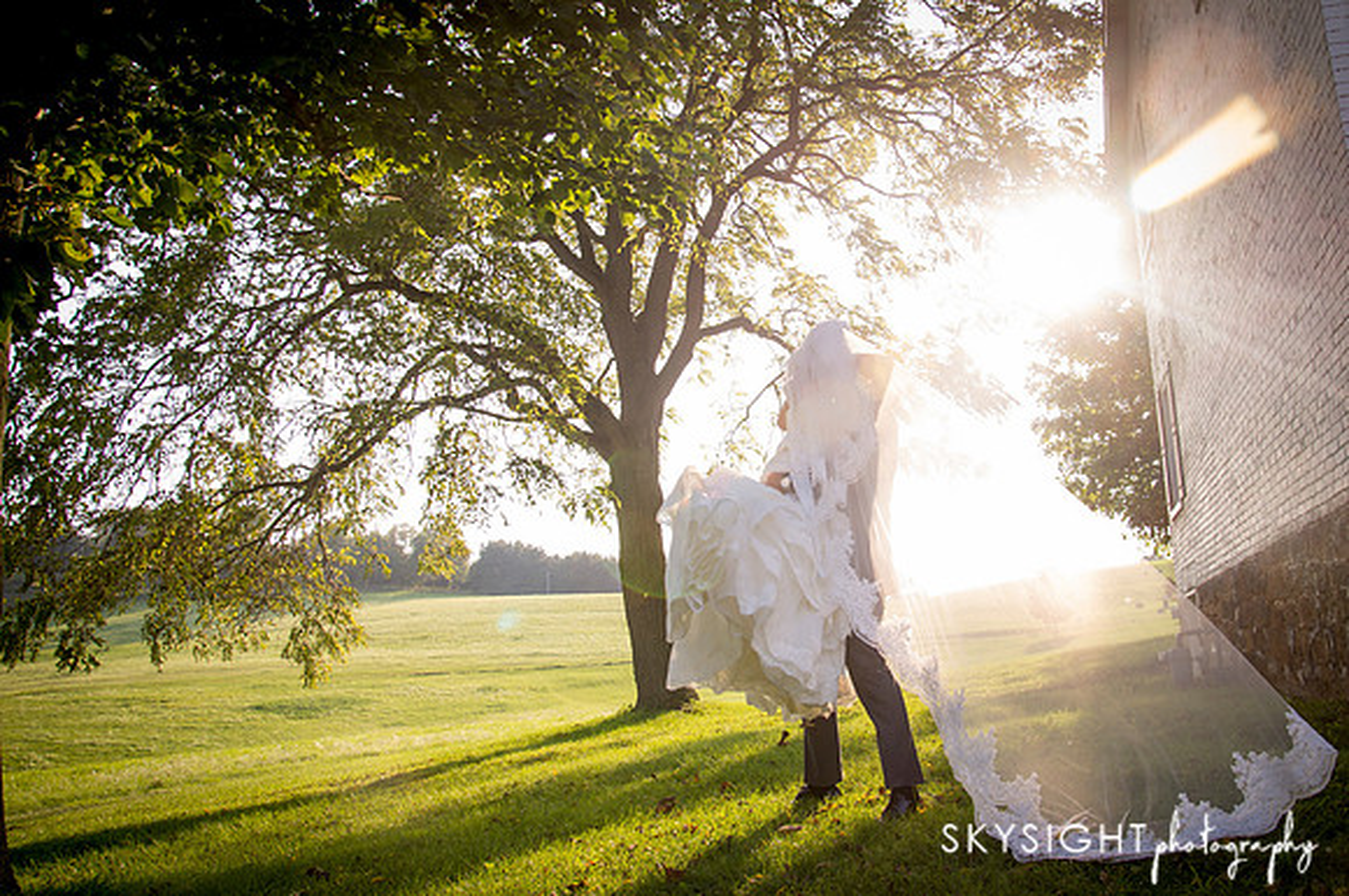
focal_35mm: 29
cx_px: 802
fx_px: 1071
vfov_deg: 45.4
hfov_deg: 63.9
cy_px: 438
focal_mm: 24
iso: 400
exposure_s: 1/250
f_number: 6.3
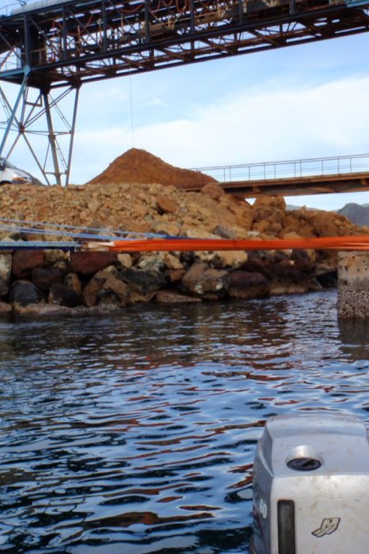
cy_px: 279
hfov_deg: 26.3
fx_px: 784
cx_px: 248
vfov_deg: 38.9
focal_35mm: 51
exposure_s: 1/160
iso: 64
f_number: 6.3
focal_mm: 6.53
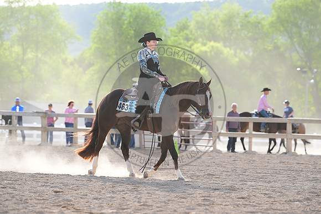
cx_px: 160
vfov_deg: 6.9
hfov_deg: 10.3
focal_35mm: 200
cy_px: 107
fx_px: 1784
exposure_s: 1/2000
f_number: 5
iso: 1000
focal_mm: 200
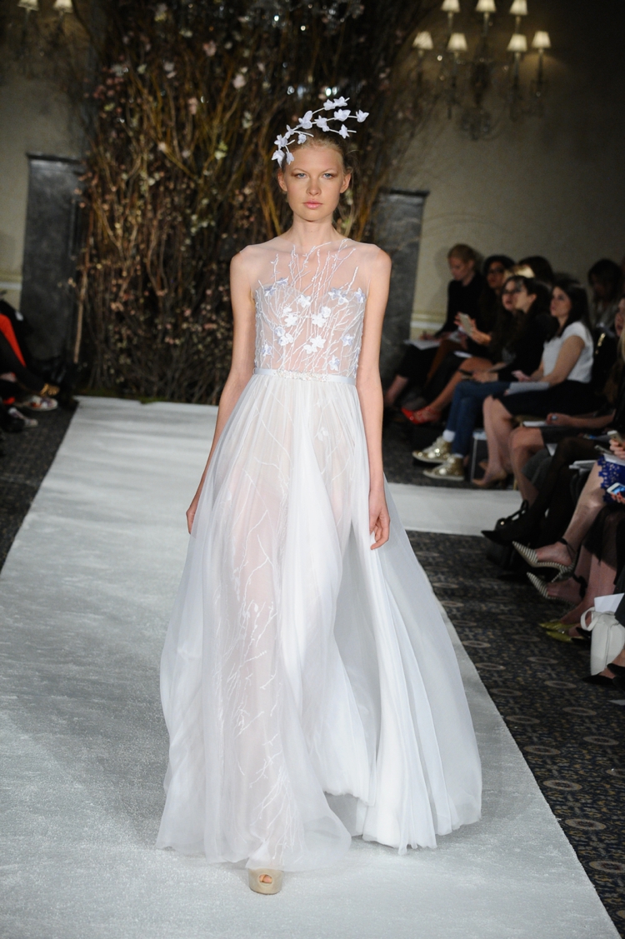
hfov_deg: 13.4
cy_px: 470
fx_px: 2659
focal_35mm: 102
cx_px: 312
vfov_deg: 20.0
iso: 3200
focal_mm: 102
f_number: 5.6
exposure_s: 1/400
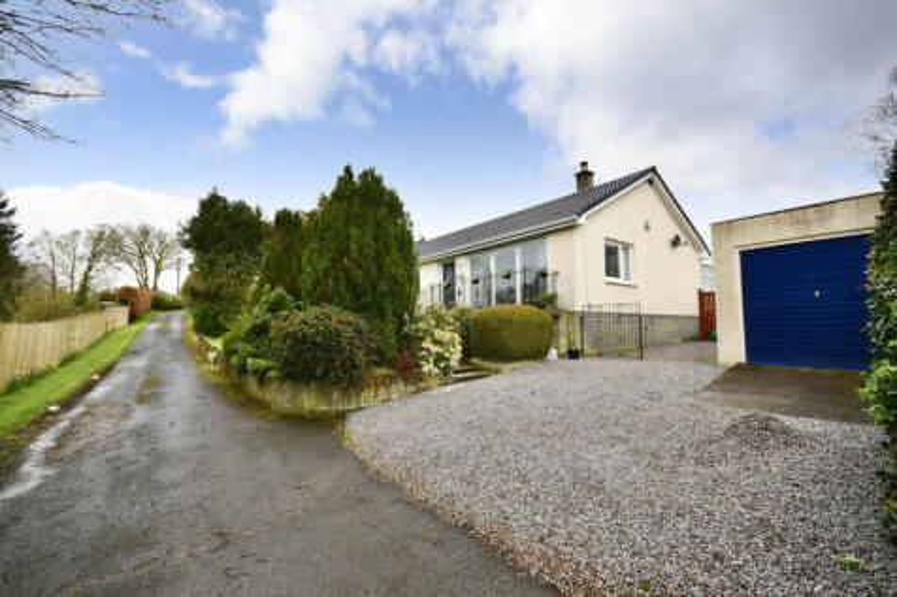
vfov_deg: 77.3
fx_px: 374
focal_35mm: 15
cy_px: 298
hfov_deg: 100.4
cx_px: 448
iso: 100
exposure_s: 1/60
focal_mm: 10
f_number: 6.3
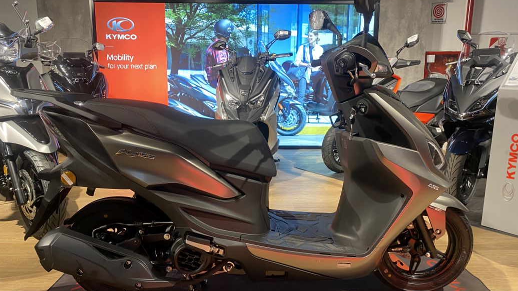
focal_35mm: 29
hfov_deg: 66.1
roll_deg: +0.6
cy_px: 151
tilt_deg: -10.0
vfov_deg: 40.2
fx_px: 398
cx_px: 261
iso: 125
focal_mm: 4.25
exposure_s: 1/50
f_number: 1.8
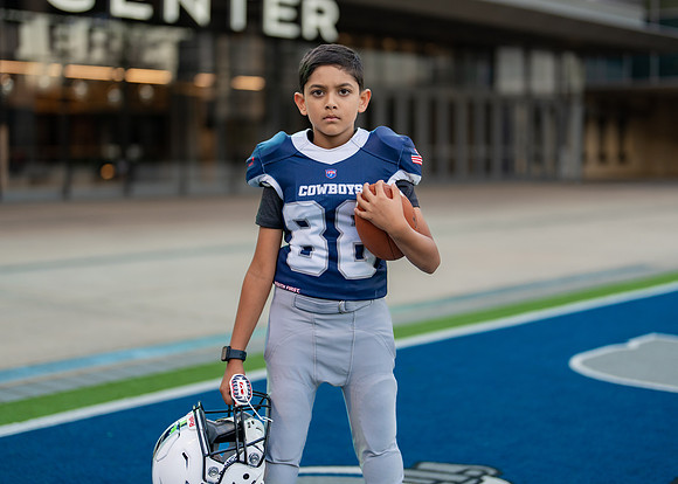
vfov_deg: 23.7
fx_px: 1153
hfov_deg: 32.8
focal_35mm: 60
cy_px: 211
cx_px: 337
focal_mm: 50
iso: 160
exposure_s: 1/400
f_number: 1.2
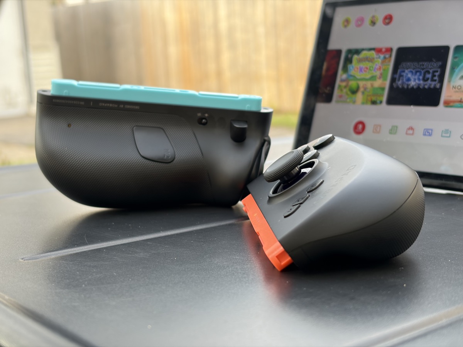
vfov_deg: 28.0
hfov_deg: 36.8
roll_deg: +2.9
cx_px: 232
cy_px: 174
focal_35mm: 52
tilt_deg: -10.0
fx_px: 696
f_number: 1.6
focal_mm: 5.96
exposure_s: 1/121
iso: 40
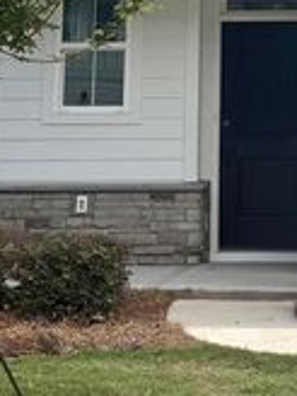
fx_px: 1213
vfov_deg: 17.7
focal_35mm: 106
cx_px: 283
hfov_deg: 13.8
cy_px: -71
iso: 50
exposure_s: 1/3125
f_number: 1.6
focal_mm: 5.96
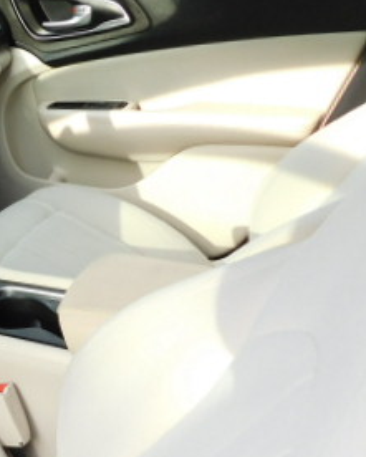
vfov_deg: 36.0
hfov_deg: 24.6
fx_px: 704
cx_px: -134
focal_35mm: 52
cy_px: 230
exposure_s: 1/200
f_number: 3
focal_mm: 4
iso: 125
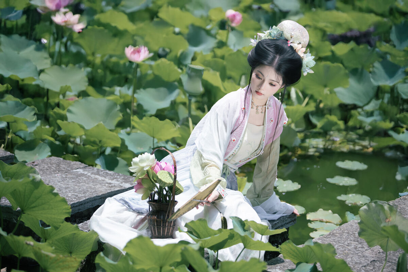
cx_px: 204
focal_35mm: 102
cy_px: 136
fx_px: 1156
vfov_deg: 13.4
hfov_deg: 20.0
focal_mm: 102
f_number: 2.8
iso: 100
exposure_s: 1/1600
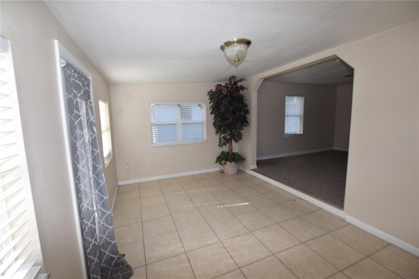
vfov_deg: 77.3
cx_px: 210
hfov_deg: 100.4
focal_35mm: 15
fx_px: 175
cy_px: 140
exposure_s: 1/125
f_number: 5.6
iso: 200
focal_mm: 10
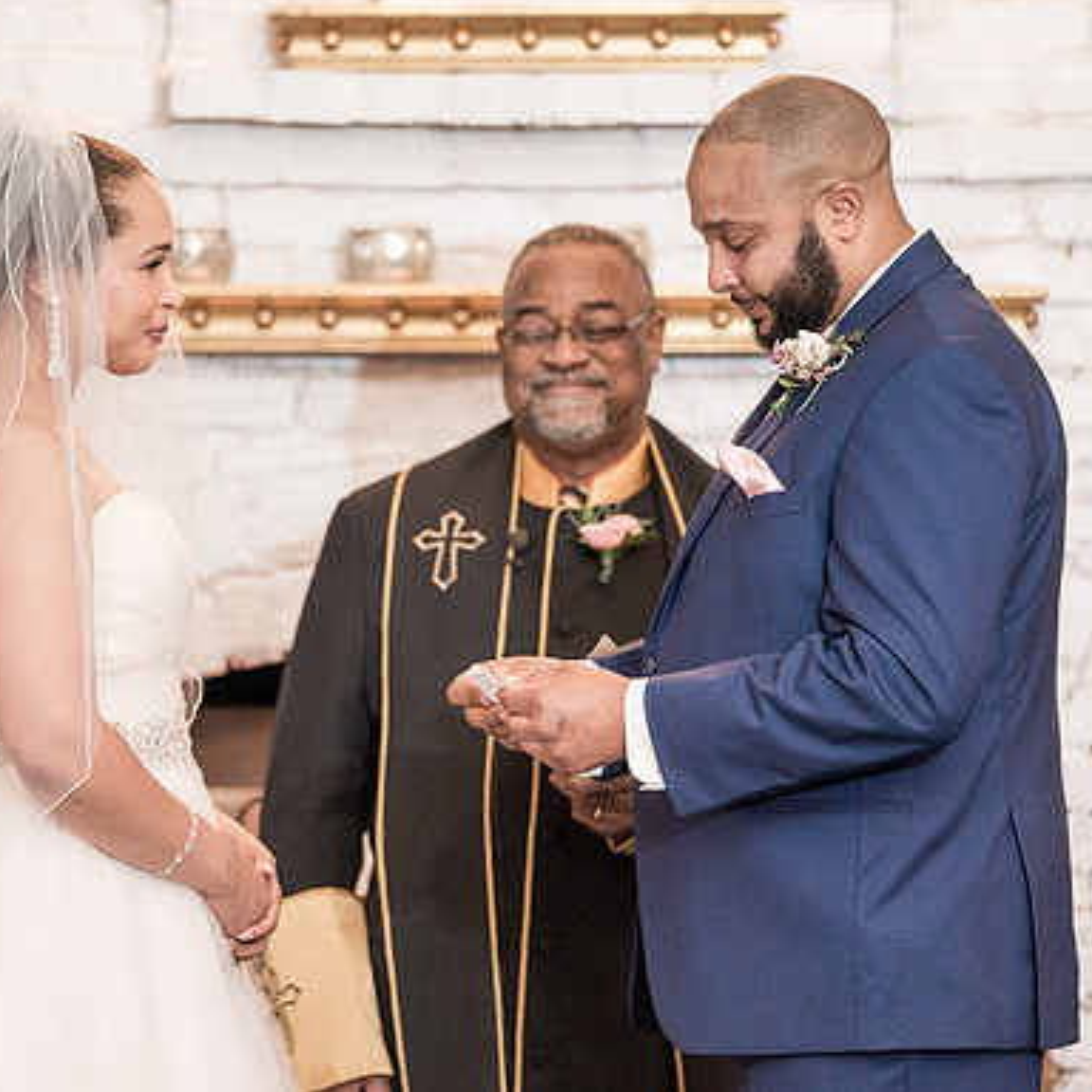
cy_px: 495
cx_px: 456
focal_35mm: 242
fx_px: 8637
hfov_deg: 7.2
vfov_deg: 7.2
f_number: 2.8
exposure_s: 1/200
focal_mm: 171
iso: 2000
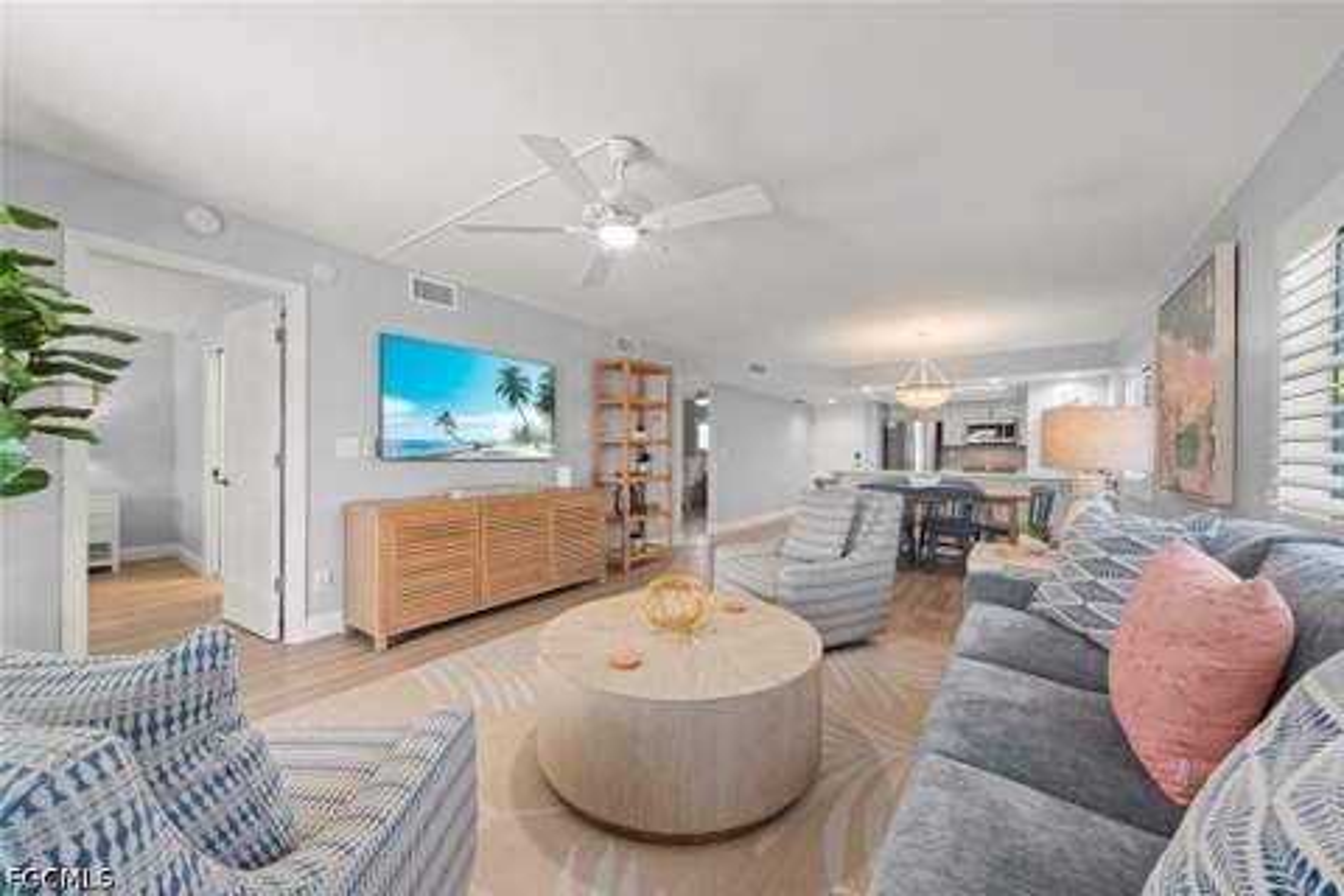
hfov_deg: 108.3
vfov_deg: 85.4
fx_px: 485
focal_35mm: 13
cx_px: 672
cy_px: 448
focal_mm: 13
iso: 400
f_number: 11
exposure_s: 1/3
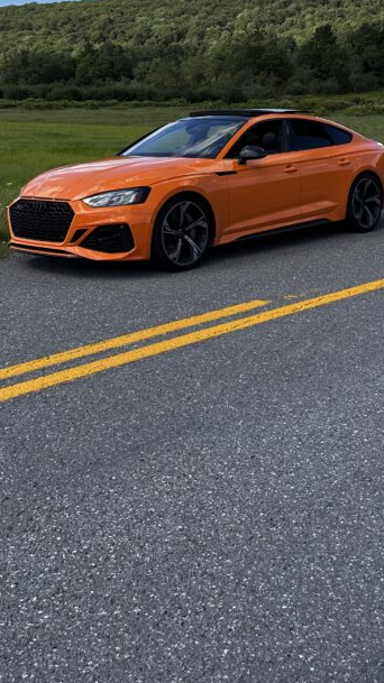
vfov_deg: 43.9
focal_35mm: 44
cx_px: 220
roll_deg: -0.1
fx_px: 797
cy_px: 122
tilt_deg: -1.1
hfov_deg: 27.0
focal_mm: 6.86
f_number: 1.78
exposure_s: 1/4016
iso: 80
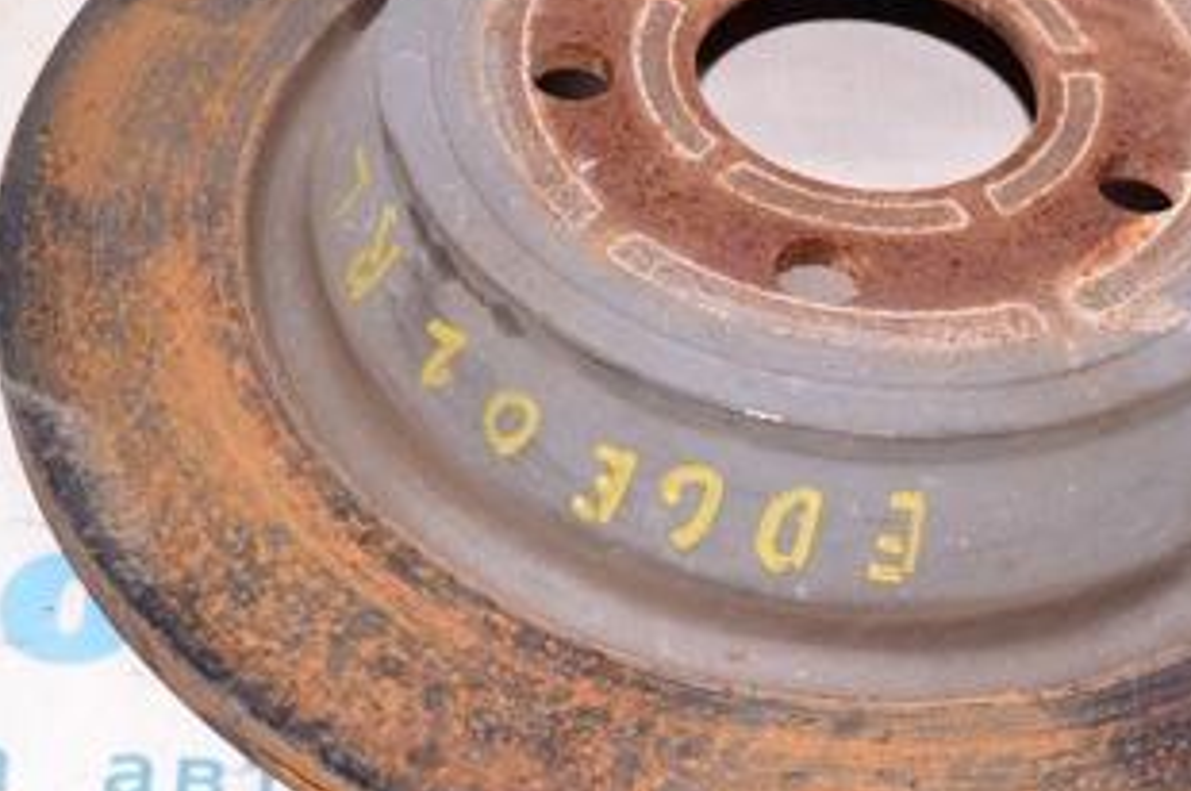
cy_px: 324
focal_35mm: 93
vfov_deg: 14.7
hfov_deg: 21.8
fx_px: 3073
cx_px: 791
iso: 1600
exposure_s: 1/125
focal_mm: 30
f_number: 8
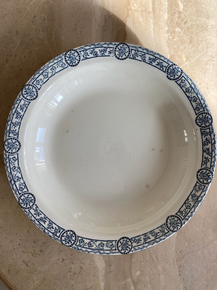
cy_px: 145
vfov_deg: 67.3
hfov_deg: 53.1
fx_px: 217
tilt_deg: -88.6
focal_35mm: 26
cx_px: 108
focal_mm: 4.25
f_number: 1.8
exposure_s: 1/354
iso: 32
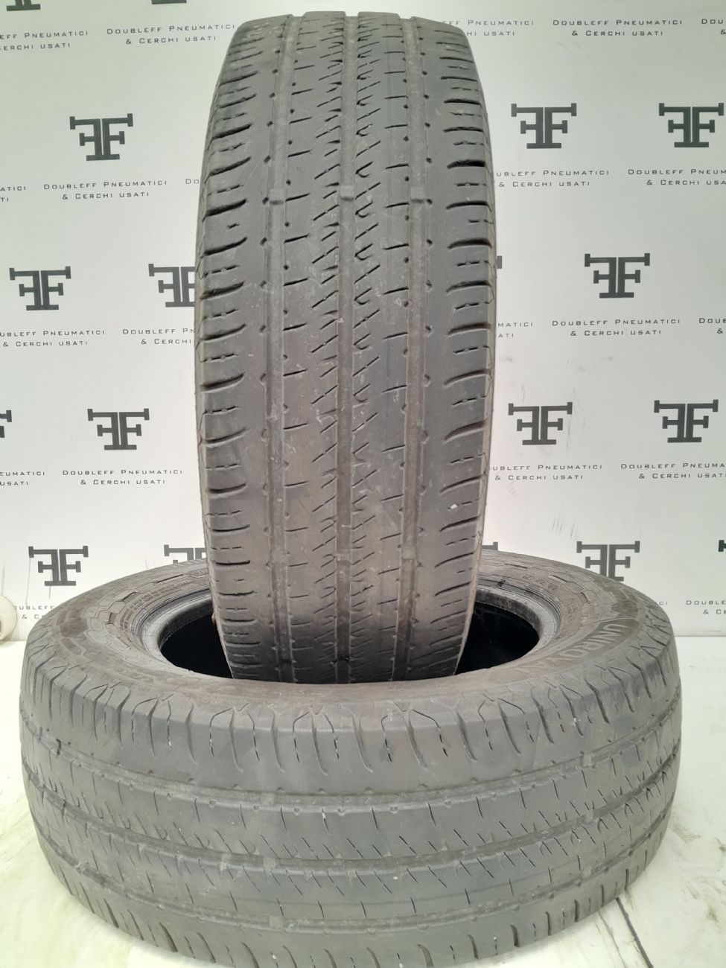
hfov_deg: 53.1
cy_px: 484
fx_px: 727
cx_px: 363
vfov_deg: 67.3
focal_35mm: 26
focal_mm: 3.98
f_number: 1.8
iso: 200
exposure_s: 1/50
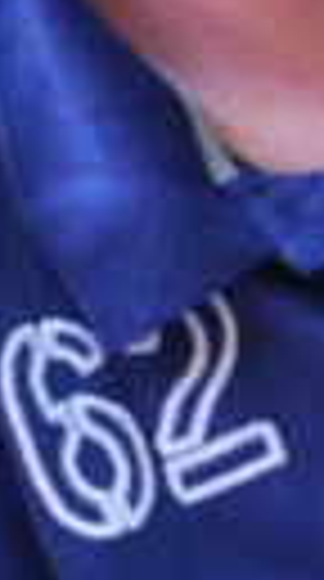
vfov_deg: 6.7
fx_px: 4993
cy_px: 263
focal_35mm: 325
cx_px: -446
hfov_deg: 3.7
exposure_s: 1/60
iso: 200
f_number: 4
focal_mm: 26
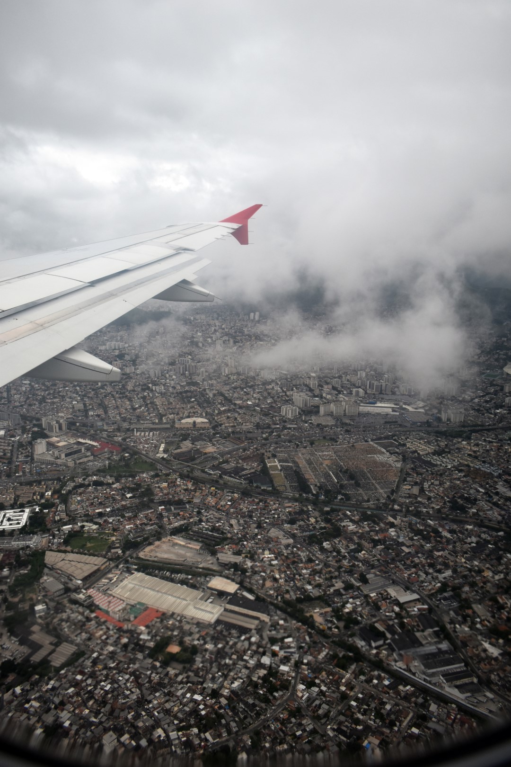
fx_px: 575
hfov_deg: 47.9
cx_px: 256
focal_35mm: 27
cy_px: 384
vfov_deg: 67.4
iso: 400
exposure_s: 1/1000
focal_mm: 18
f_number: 4
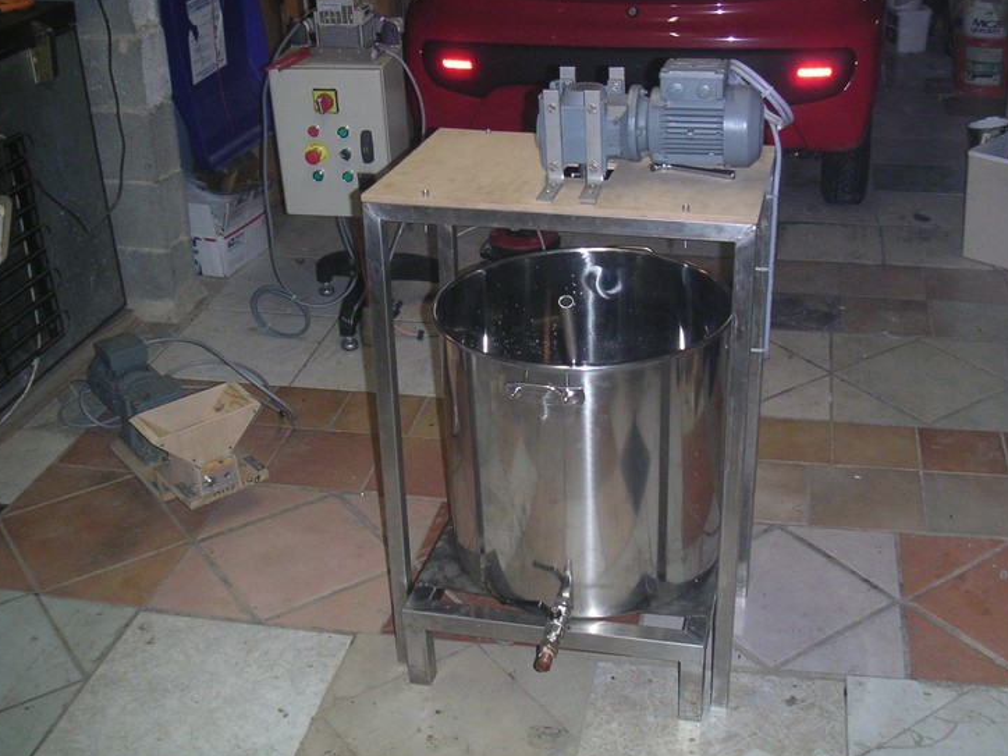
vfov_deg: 34.3
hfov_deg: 44.8
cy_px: 365
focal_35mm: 42
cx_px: 536
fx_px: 1223
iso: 160
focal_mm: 6
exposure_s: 1/45
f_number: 2.8
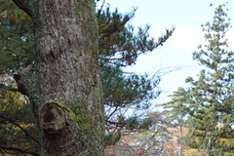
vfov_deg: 7.9
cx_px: 156
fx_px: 1105
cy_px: 253
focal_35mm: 170
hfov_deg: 12.1
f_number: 8
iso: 160
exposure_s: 1/60
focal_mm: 34
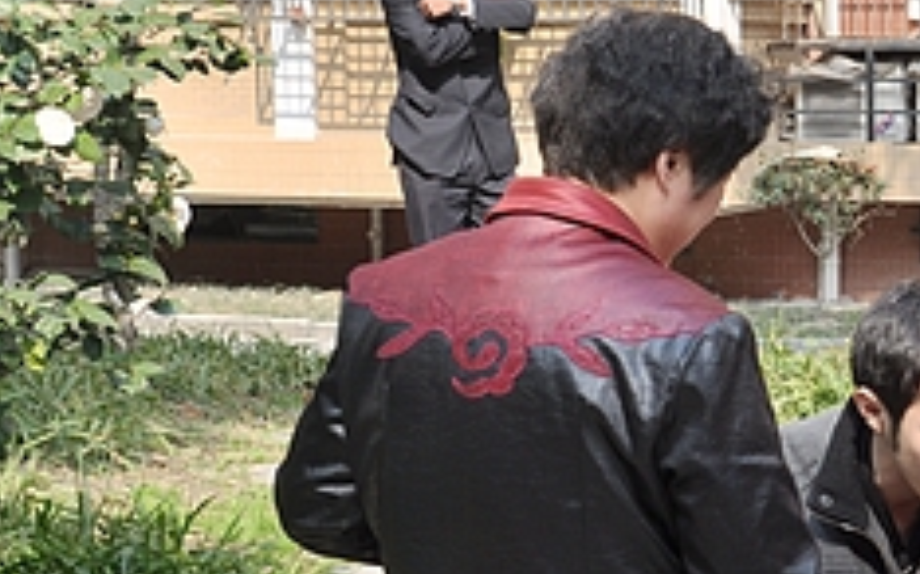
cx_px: 1144
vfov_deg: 12.7
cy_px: 519
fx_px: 2556
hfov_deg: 19.1
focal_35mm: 102
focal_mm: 26
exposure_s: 1/160
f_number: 8
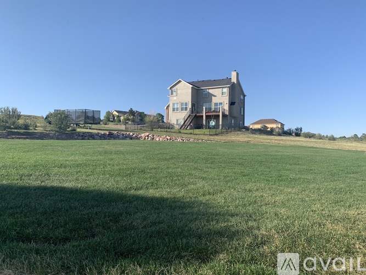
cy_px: 138
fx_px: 275
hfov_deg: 67.3
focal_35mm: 26
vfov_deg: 53.0
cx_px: 183
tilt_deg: +1.2
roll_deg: -1.1
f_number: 1.8
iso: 25
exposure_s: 1/1427
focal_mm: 4.25
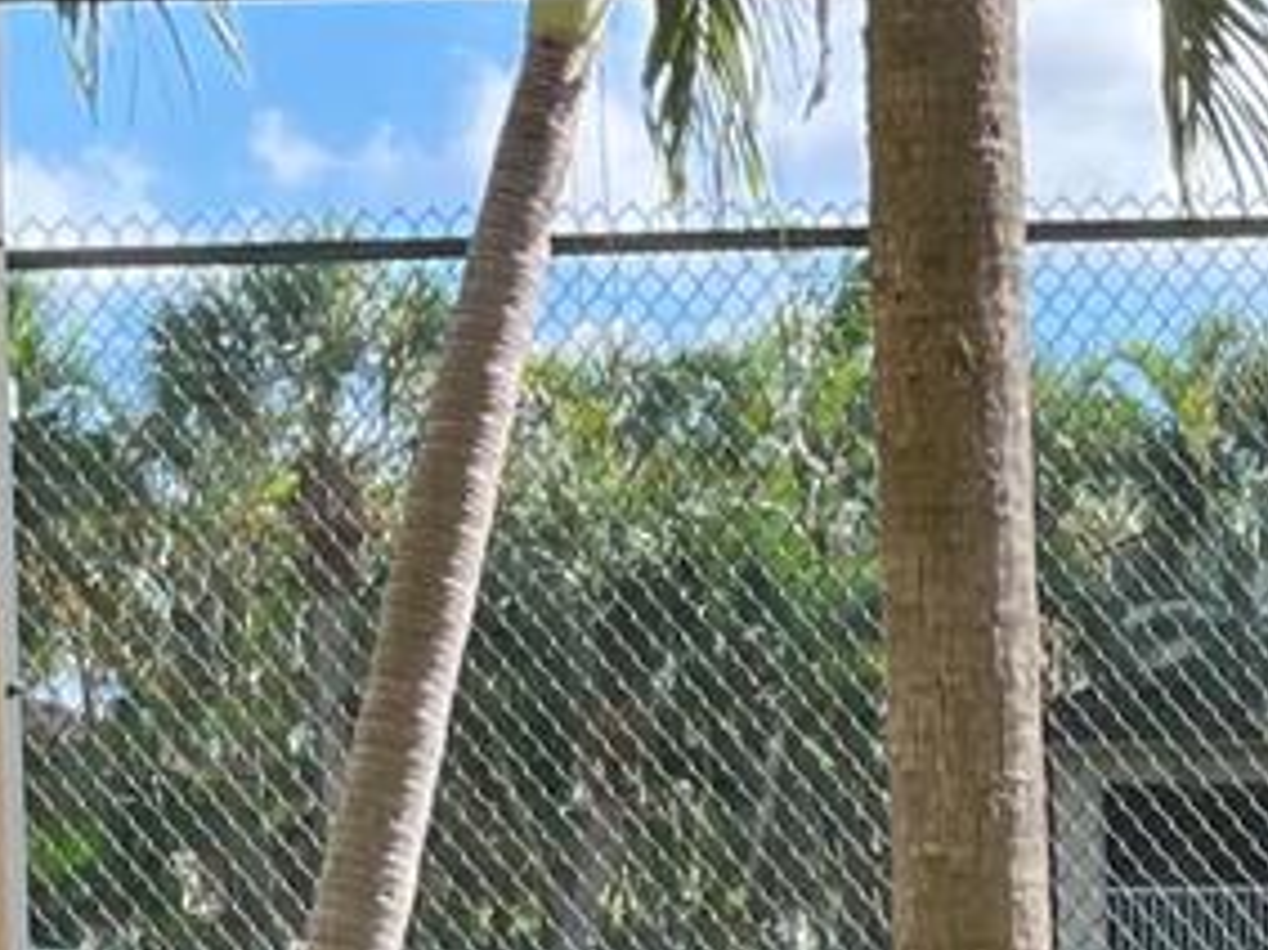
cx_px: 2182
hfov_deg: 12.4
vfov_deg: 9.8
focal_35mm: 147
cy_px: 1380
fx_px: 5382
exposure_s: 1/782
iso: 50
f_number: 1.6
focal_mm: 5.1
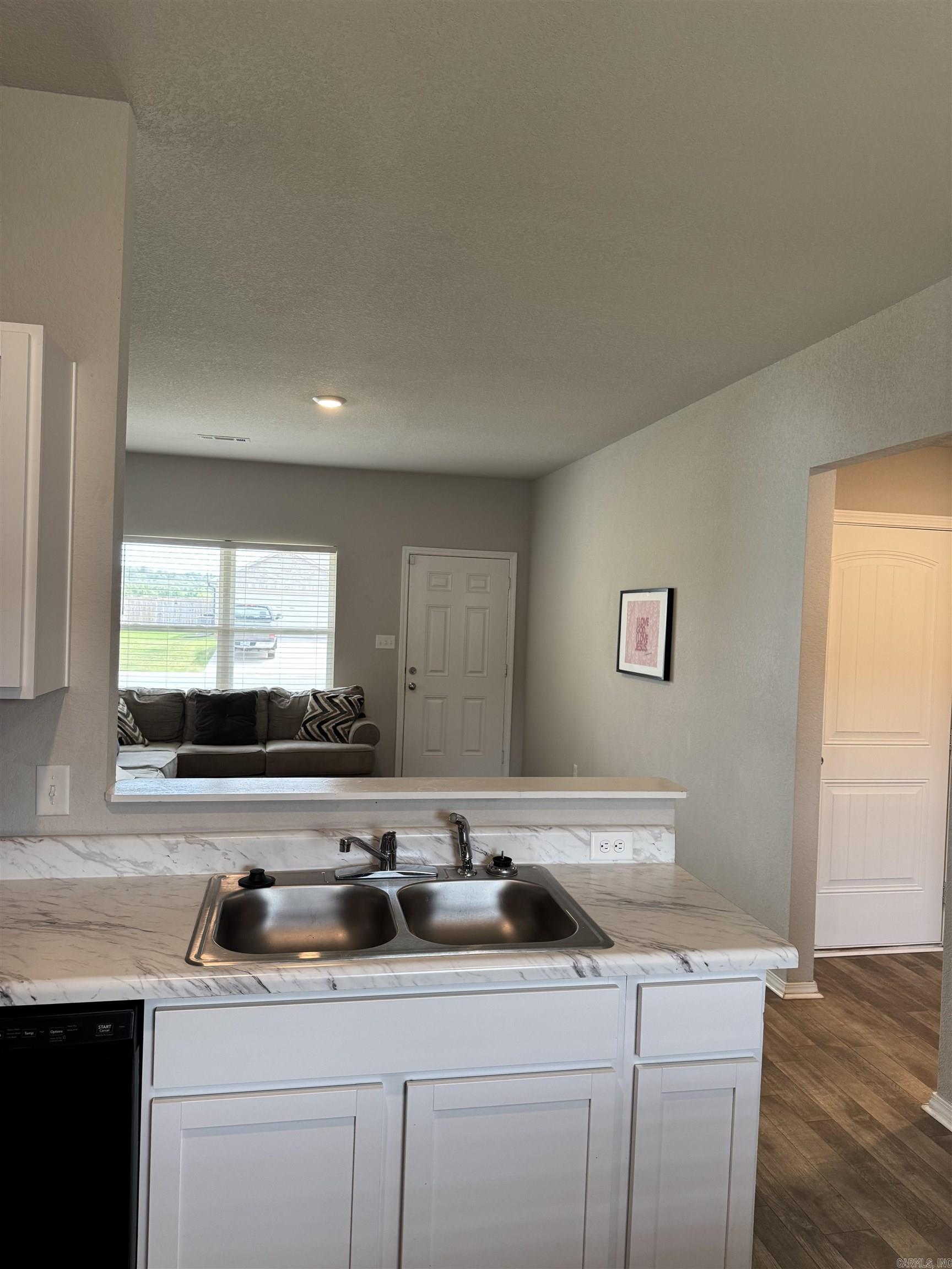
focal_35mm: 24
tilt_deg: -1.1
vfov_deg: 71.6
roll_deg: -2.2
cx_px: 476
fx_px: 880
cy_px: 634
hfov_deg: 56.8
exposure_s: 1/120
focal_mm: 6.76
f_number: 1.78
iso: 200
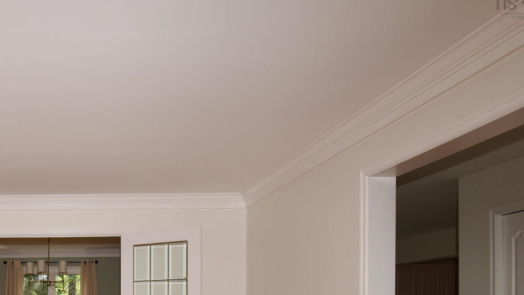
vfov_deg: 31.4
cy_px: 330
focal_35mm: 33
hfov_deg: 51.4
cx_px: 38
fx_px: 459
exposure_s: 1/60
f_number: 10
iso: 400
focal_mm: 16
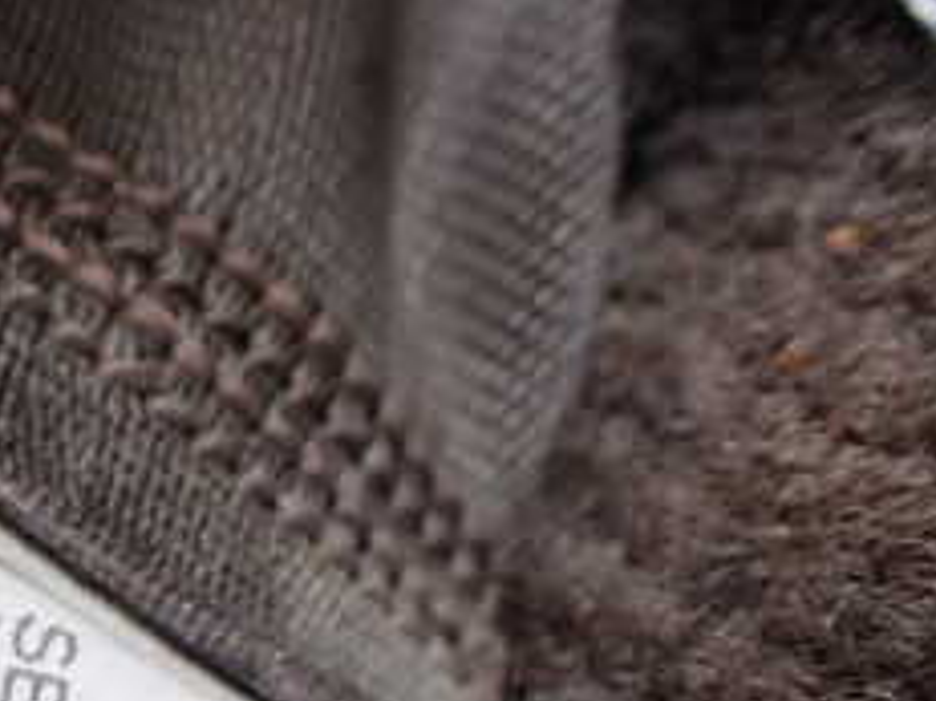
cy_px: 835
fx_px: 2108
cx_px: -97
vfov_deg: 18.0
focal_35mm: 78
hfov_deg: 23.5
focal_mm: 5.4
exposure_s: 1/125
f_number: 2.3
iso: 250
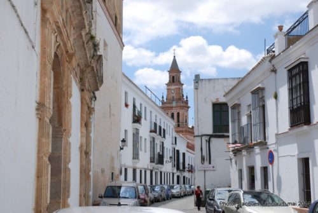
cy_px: 106
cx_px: 159
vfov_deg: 23.9
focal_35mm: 57
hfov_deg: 35.0
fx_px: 504
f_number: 8
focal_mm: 38
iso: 100
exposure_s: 1/250
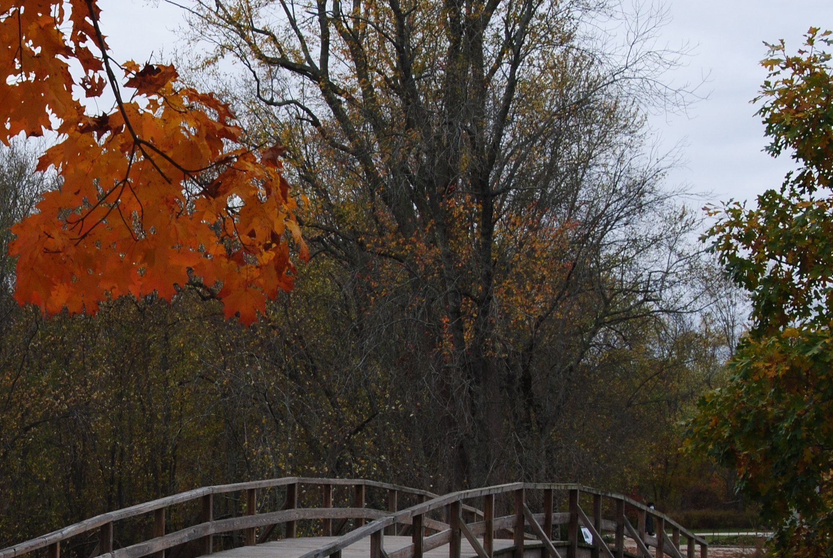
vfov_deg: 11.1
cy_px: 446
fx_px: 2849
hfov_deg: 16.5
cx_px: 199
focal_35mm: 123
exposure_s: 1/160
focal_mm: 46
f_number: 9
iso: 200
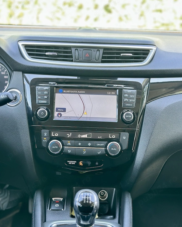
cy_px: 107
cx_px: 92
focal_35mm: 51
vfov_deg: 36.6
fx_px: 343
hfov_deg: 29.7
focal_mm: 6.86
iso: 125
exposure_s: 1/69
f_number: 1.78
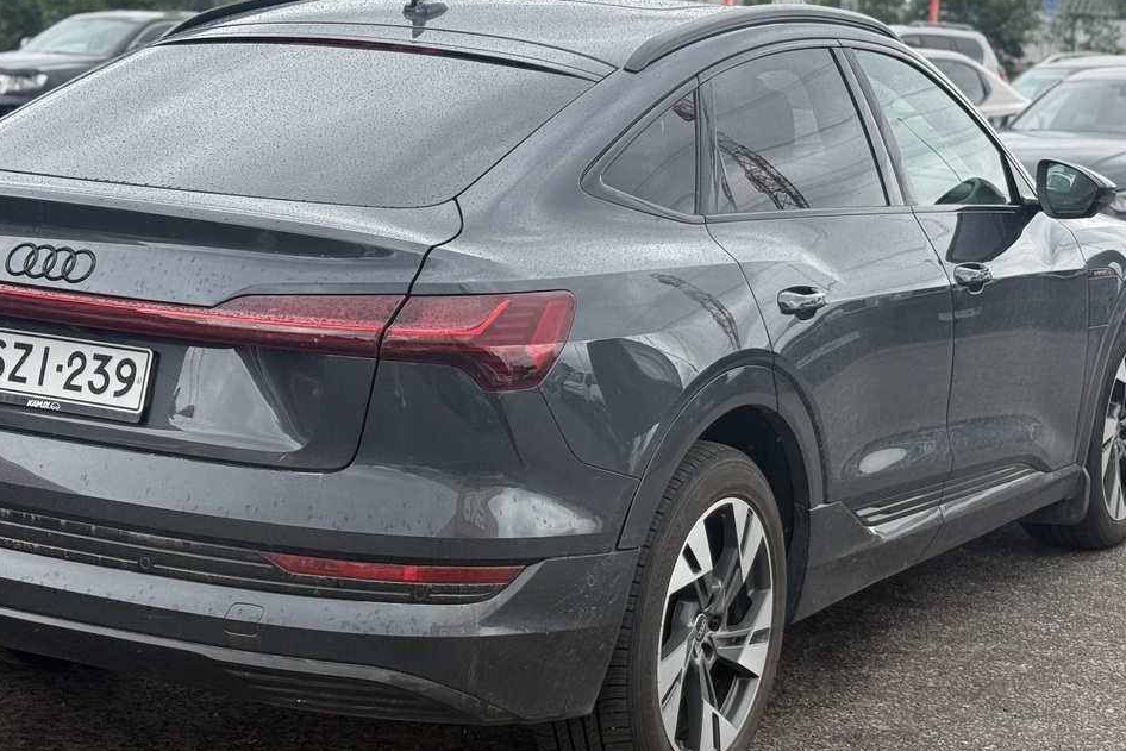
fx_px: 2377
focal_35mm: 76
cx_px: 546
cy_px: 399
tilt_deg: -8.1
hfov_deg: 26.6
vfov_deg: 18.0
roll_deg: -0.1
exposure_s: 1/1000
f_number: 1.78
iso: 80
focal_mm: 6.76
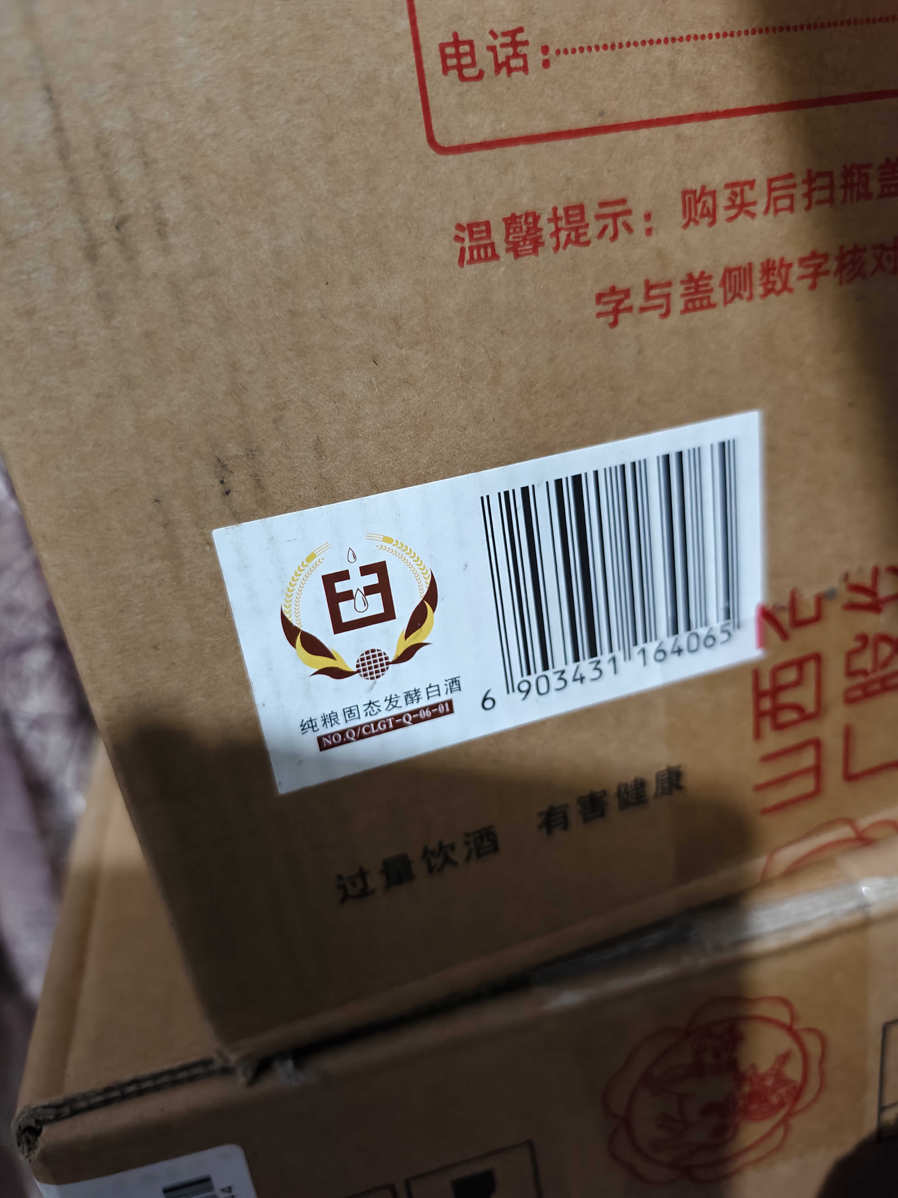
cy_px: 599
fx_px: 796
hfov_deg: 58.9
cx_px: 449
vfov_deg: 73.9
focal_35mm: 23
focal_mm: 5.6
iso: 1192
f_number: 1.57
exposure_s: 1/116
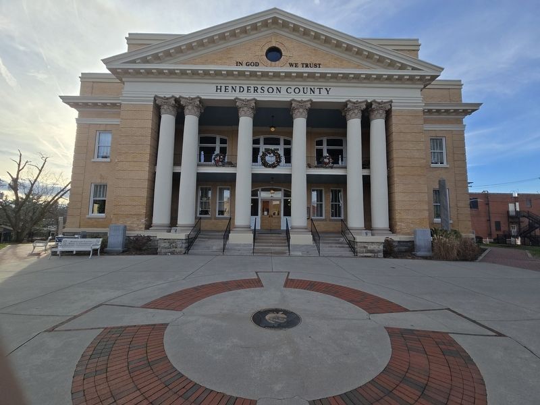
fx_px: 203
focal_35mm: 13
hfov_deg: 106.2
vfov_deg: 89.9
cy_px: 202
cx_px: 270
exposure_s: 1/1770
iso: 50
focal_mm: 2.2
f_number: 2.2
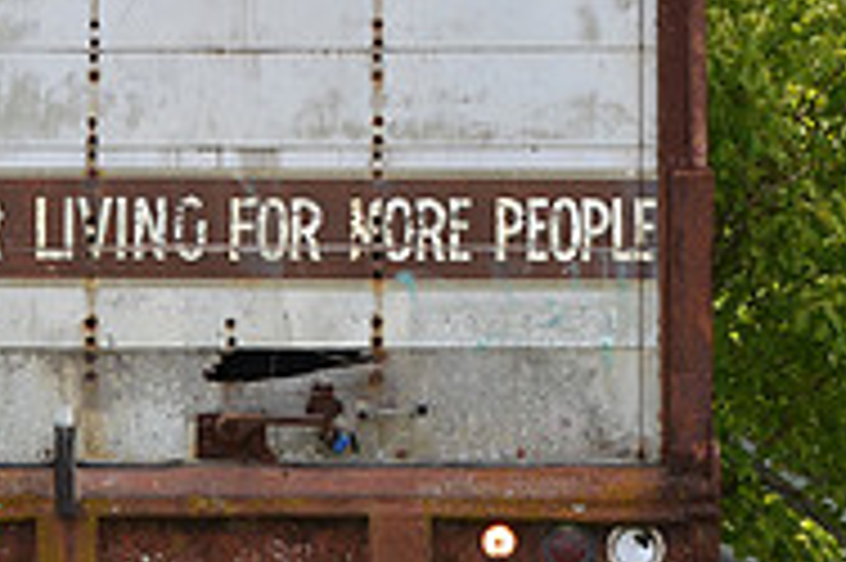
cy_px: -4
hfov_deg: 12.7
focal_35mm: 162
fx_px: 3793
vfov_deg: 8.4
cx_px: 270
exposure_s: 1/250
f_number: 7.1
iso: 100
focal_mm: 35
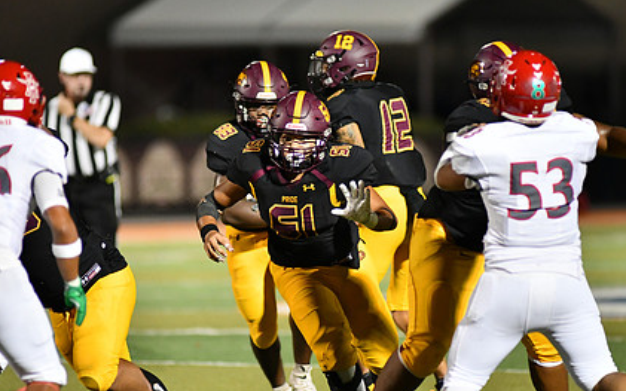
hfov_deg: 5.0
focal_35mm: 421
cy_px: 222
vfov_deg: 3.1
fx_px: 7182
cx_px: 285
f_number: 2.8
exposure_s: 1/1000
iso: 4000
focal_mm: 300
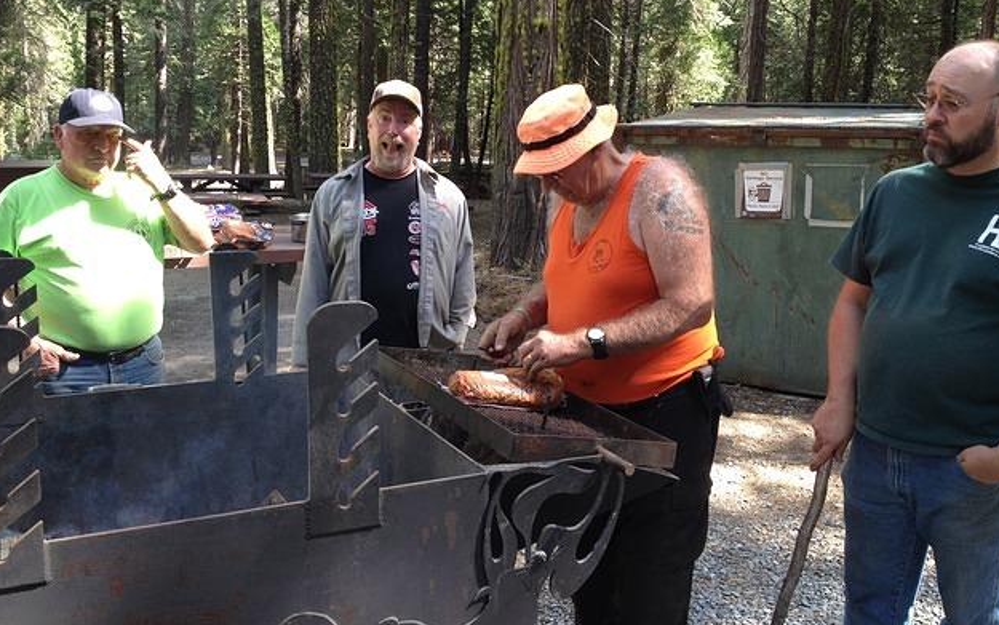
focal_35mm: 38
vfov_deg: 33.6
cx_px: 507
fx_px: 1035
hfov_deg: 51.5
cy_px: 270
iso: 50
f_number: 2.4
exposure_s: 1/120
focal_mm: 4.28
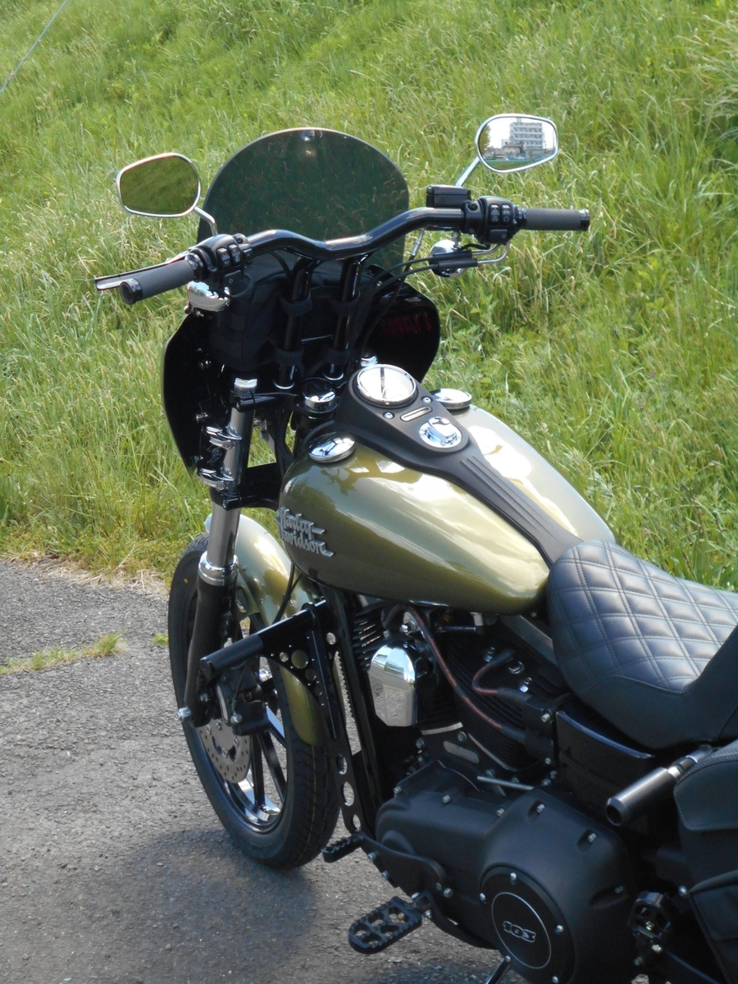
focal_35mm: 66
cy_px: 492
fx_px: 1876
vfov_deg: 29.4
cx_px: 369
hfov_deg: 22.3
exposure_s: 1/250
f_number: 5.3
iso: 220
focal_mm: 11.6
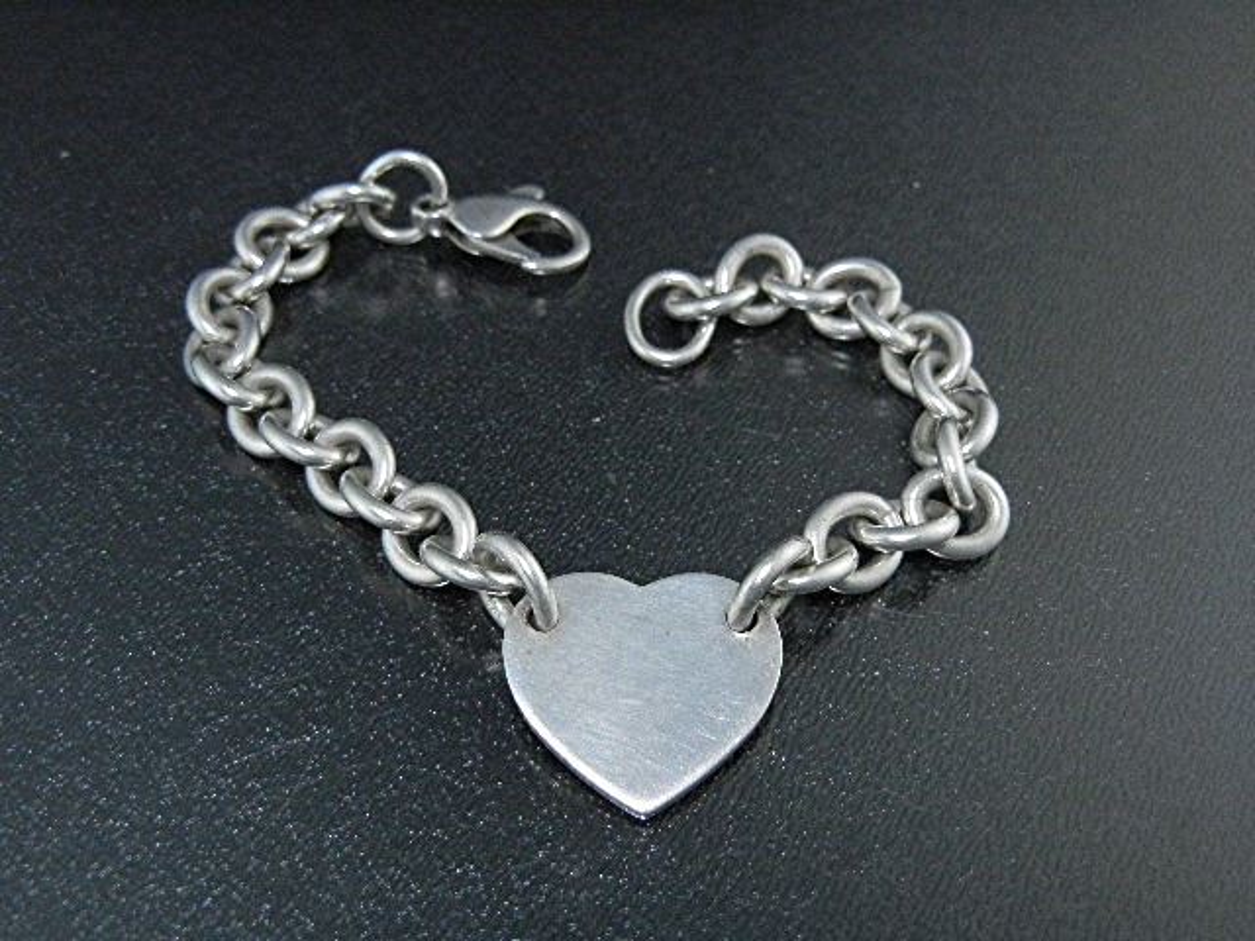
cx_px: 628
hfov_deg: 42.1
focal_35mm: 45
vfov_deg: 32.2
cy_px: 470
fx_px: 1631
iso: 800
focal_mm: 8.1
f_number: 7.6
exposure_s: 1/30
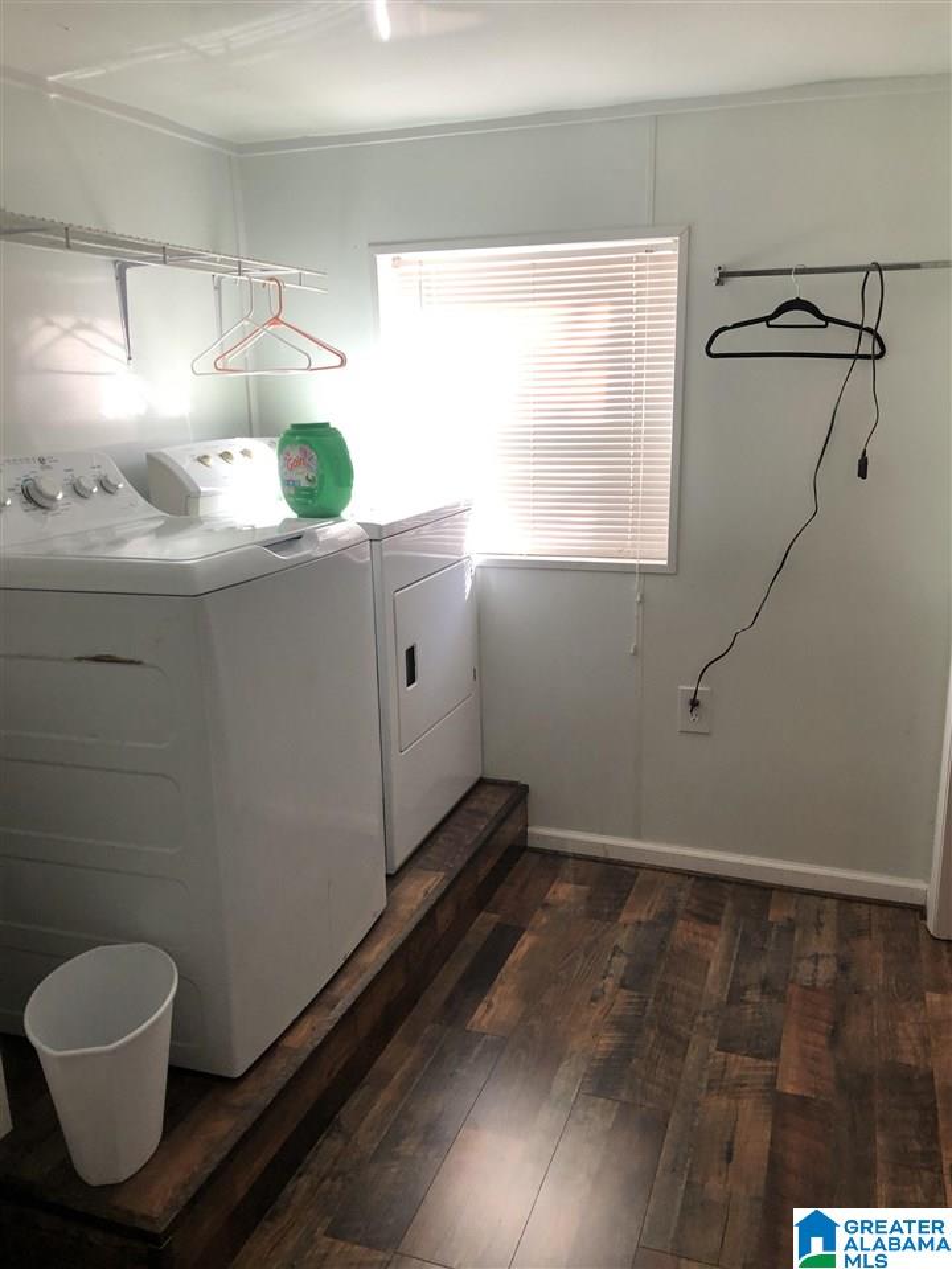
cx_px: 476
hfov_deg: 49.7
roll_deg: +1.7
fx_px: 1027
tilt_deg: -14.3
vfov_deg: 63.4
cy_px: 634
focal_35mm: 28
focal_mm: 3.99
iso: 40
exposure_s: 1/24
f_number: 1.8
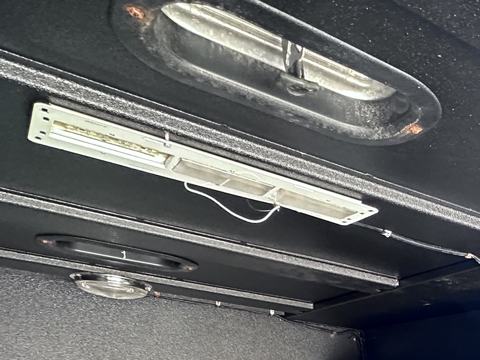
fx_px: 596
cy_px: 526
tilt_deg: -10.1
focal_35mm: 43
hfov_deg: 36.8
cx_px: 530
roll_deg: -3.1
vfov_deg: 25.9
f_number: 2.2
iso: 320
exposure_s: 1/60
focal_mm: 2.22
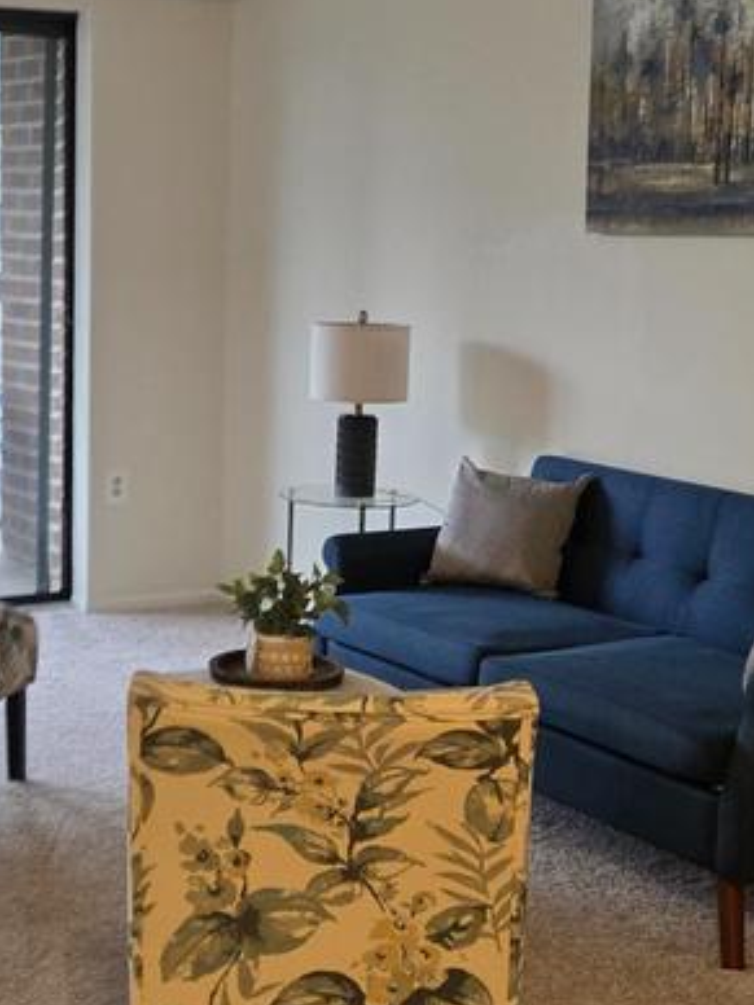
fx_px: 1859
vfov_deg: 30.2
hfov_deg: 22.4
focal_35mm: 64
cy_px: 425
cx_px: 88
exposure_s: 1/120
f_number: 1.8
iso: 125
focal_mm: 5.4
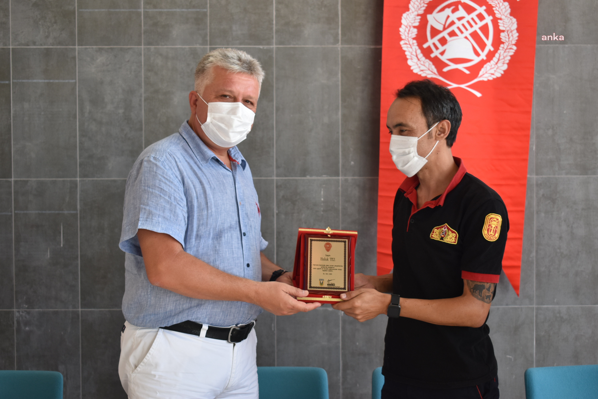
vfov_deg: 23.8
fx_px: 947
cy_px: 200
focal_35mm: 57
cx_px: 299
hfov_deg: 35.1
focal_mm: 38
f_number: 5.6
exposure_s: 1/125
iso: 400
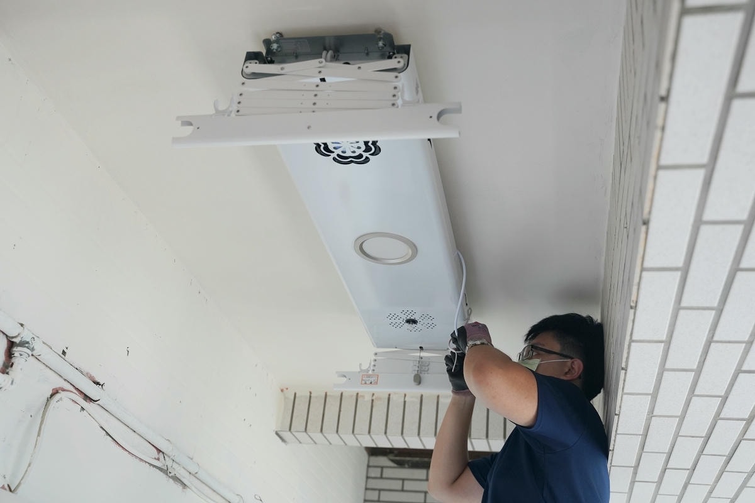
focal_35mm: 40
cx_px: 378
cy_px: 252
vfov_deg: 33.4
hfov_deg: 48.5
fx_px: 839
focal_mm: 40
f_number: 4
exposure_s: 1/160
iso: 1000
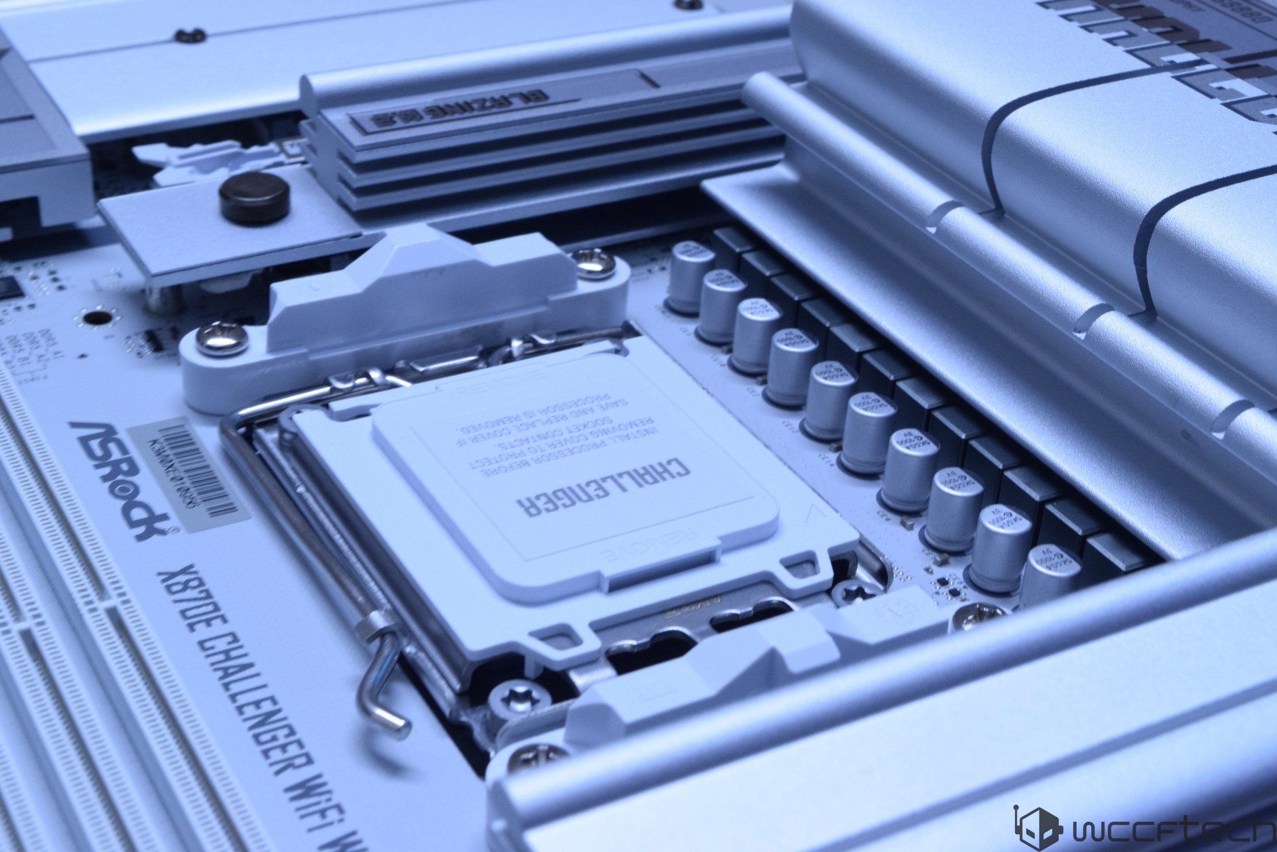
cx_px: 638
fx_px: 2022
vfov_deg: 23.8
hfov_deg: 35.1
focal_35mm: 57
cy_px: 426
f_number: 16
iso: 1600
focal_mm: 38
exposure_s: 1/8
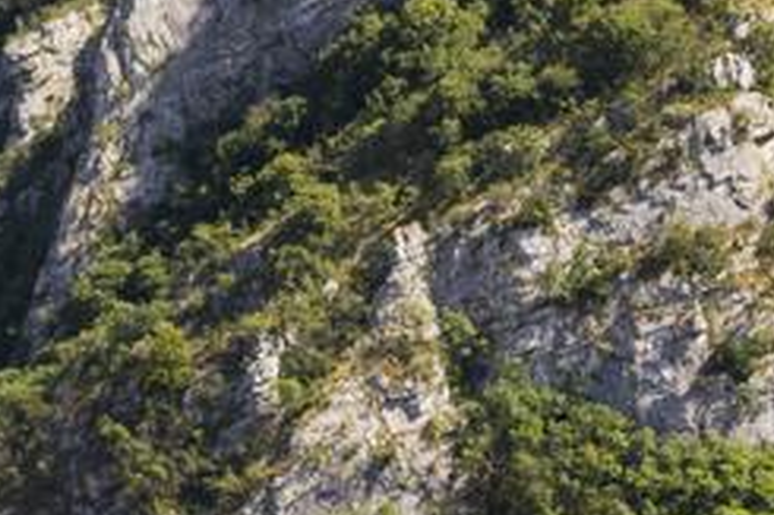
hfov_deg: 12.0
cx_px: 16
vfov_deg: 8.1
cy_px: 148
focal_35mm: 169
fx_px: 3631
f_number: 5.3
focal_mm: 46
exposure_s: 1/500
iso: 200
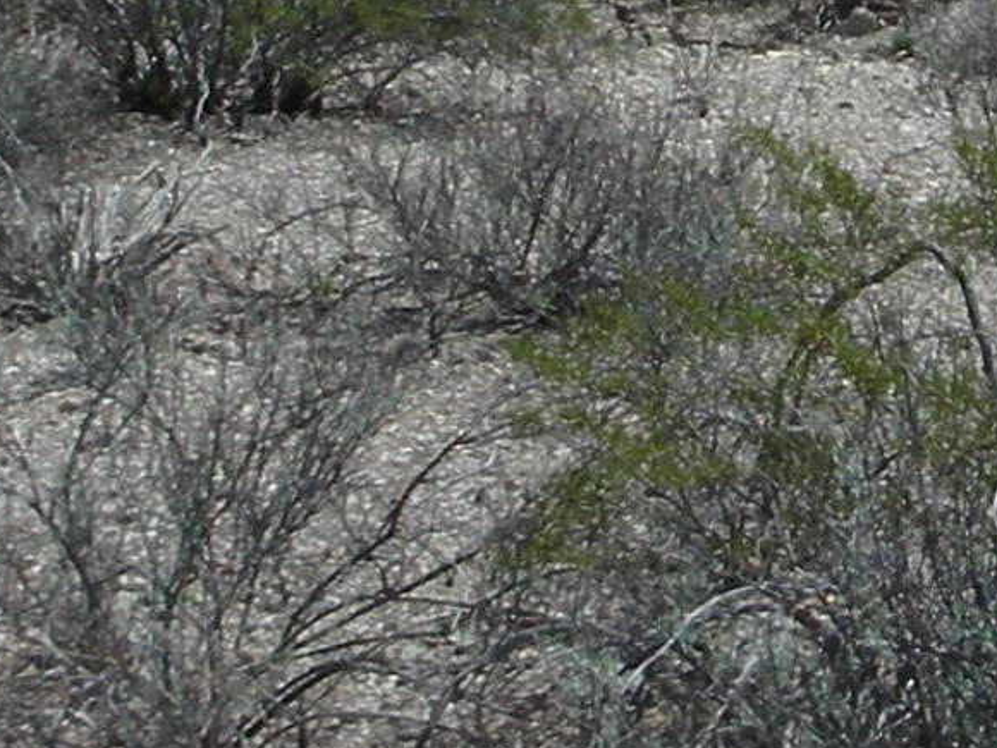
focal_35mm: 181
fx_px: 5213
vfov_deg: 8.0
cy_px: -365
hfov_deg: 10.9
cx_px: 767
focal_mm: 5.8
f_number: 8.5
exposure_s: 1/144
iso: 50
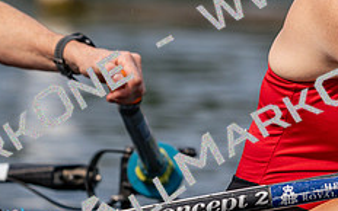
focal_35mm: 810
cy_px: 34
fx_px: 7461
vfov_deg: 1.6
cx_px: 377
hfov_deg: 2.6
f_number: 6.3
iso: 250
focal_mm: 318
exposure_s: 1/1600
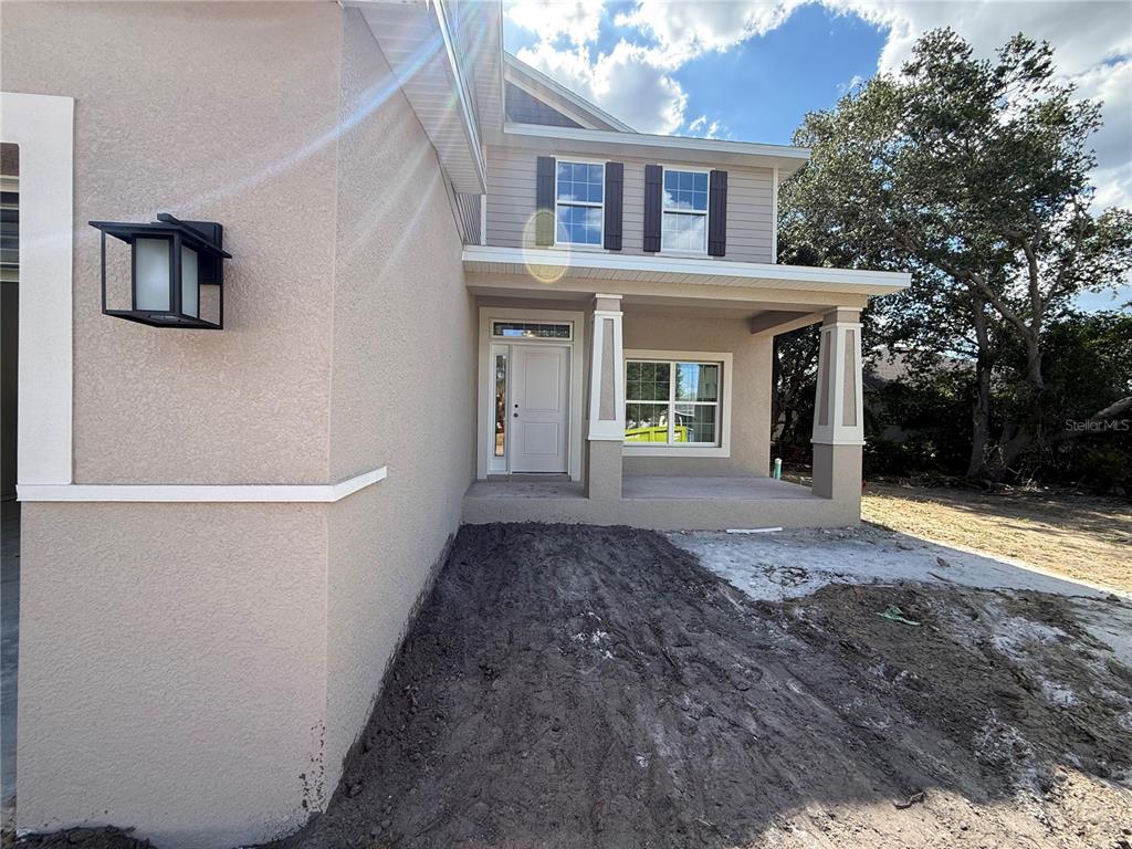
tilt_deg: -1.1
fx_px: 458
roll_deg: -1.6
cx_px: 566
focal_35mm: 14
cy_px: 424
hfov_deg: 102.1
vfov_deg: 85.7
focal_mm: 2.22
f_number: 2.2
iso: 50
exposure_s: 1/672
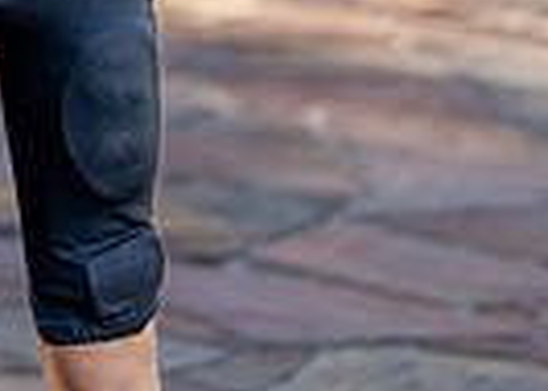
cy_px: -399
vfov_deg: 5.2
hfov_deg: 7.3
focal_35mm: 272
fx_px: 4233
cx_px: -310
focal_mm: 50
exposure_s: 1/800
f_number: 1.2
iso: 100
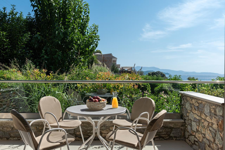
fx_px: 200
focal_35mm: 32
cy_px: 75
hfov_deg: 58.7
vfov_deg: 41.1
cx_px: 112
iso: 160
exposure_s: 1/125
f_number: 16
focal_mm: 32
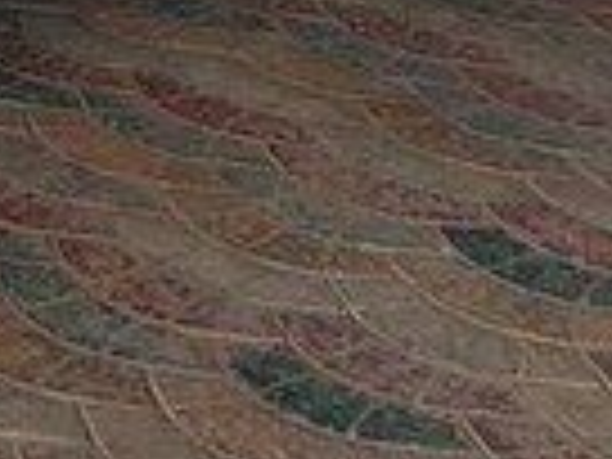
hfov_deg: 14.0
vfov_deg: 10.6
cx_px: -346
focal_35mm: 131
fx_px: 2316
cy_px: -394
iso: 40
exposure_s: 1/113
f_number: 1.9
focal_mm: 3.6
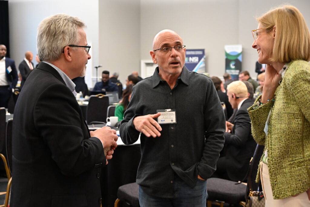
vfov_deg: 23.0
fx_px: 508
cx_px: 155
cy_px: 104
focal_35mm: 59
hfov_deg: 33.9
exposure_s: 1/60
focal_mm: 59
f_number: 6
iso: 7200
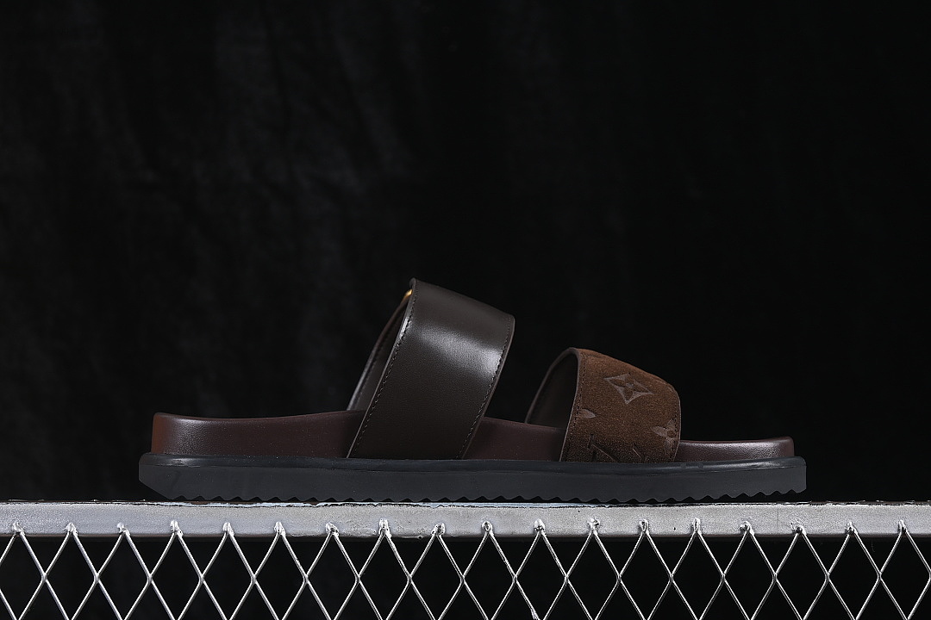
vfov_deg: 18.2
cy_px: 310
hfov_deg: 27.0
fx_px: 1939
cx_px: 466
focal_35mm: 75
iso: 160
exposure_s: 1/60
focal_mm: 50
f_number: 6.3
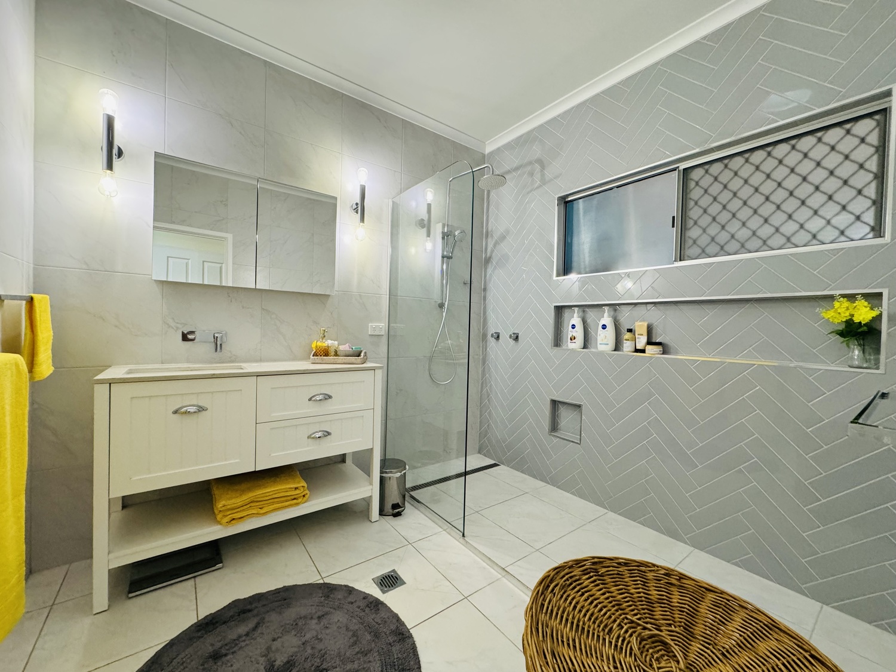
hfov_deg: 102.1
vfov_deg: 85.7
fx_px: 362
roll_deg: -0.9
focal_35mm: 14
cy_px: 336
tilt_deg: -0.8
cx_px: 448
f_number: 2.2
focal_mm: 2.22
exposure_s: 1/100
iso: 320
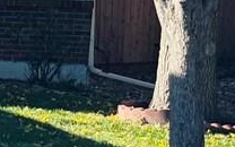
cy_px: -11
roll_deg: -2.1
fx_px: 1255
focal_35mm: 196
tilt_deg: -0.6
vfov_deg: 6.7
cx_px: -590
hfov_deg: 8.1
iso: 80
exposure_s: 1/1818
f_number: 1.78
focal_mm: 6.76
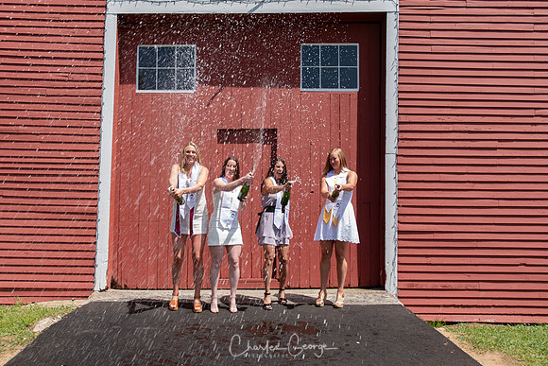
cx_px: 274
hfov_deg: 51.2
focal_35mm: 38
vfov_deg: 35.5
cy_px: 183
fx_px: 572
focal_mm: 25
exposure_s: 1/250
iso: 100
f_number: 5.6
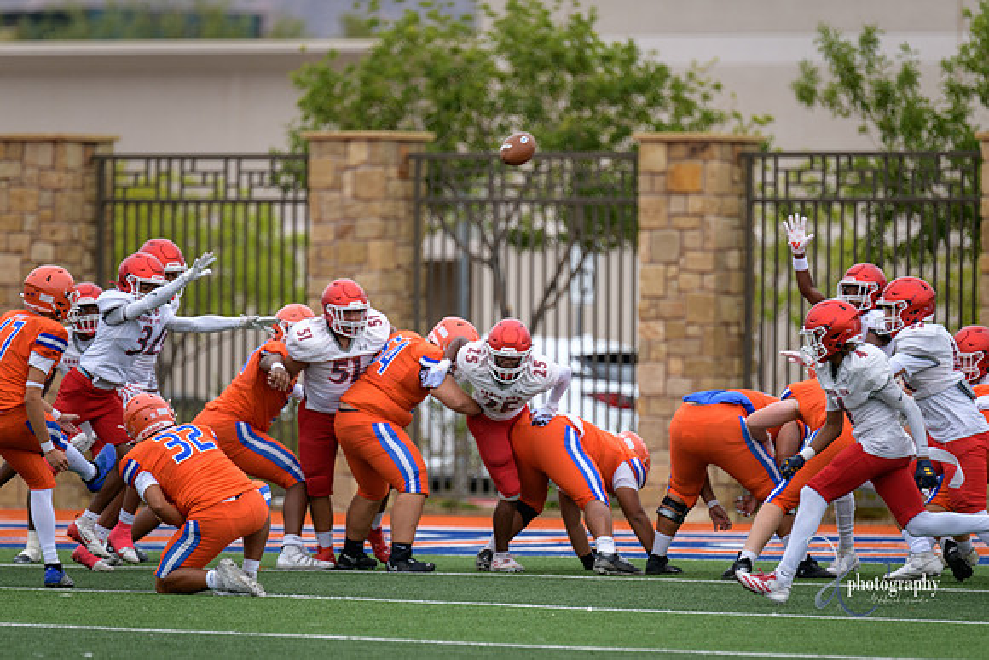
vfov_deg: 3.9
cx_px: 521
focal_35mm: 353
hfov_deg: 5.8
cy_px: 382
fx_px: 9711
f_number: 2.8
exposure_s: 1/1000
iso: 160
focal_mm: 300
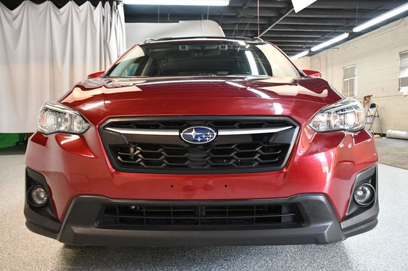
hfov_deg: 55.8
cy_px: 136
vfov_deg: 38.8
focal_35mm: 34
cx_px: 204
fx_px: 385
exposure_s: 1/125
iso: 2500
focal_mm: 23
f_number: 3.8
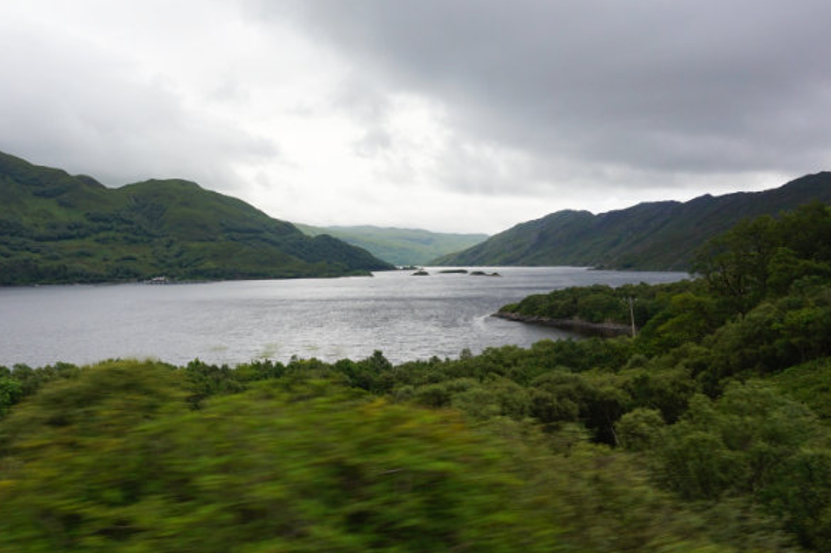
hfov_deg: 56.5
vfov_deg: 39.8
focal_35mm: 33
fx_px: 761
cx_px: 307
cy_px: 233
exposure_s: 1/60
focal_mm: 16
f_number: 6.3
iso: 100
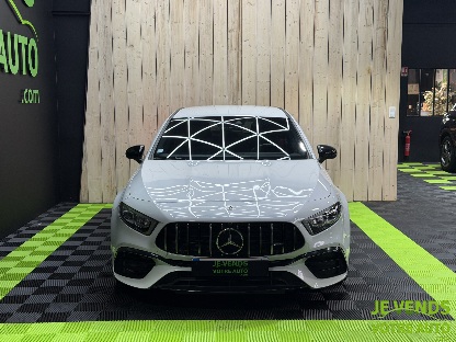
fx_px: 632
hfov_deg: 39.7
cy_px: 171
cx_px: 228
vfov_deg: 30.3
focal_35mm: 48
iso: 50
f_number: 1.78
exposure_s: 1/192
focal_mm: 6.76
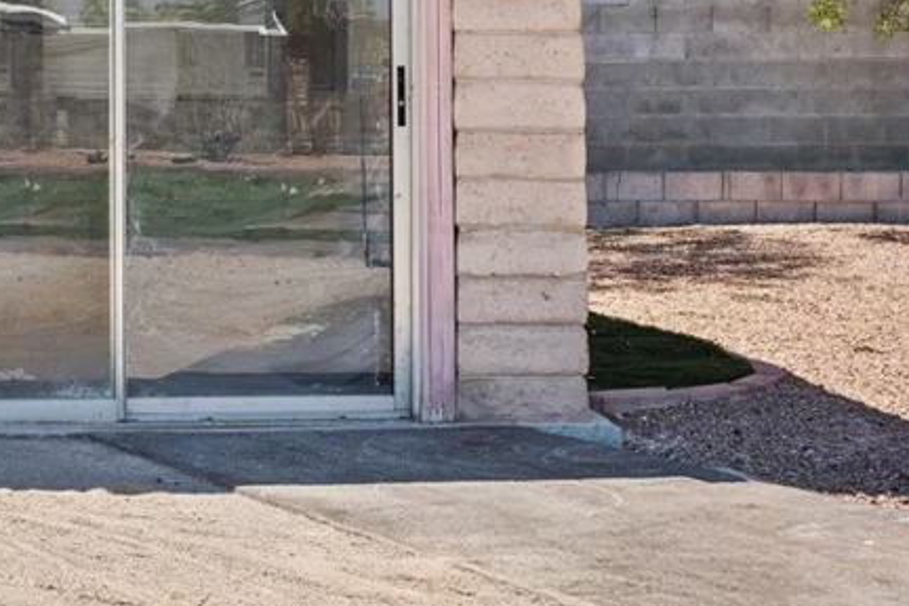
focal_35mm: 83
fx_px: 2096
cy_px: 43
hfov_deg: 23.7
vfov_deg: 16.2
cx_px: 57
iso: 200
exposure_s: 1/80
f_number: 9
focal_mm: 35
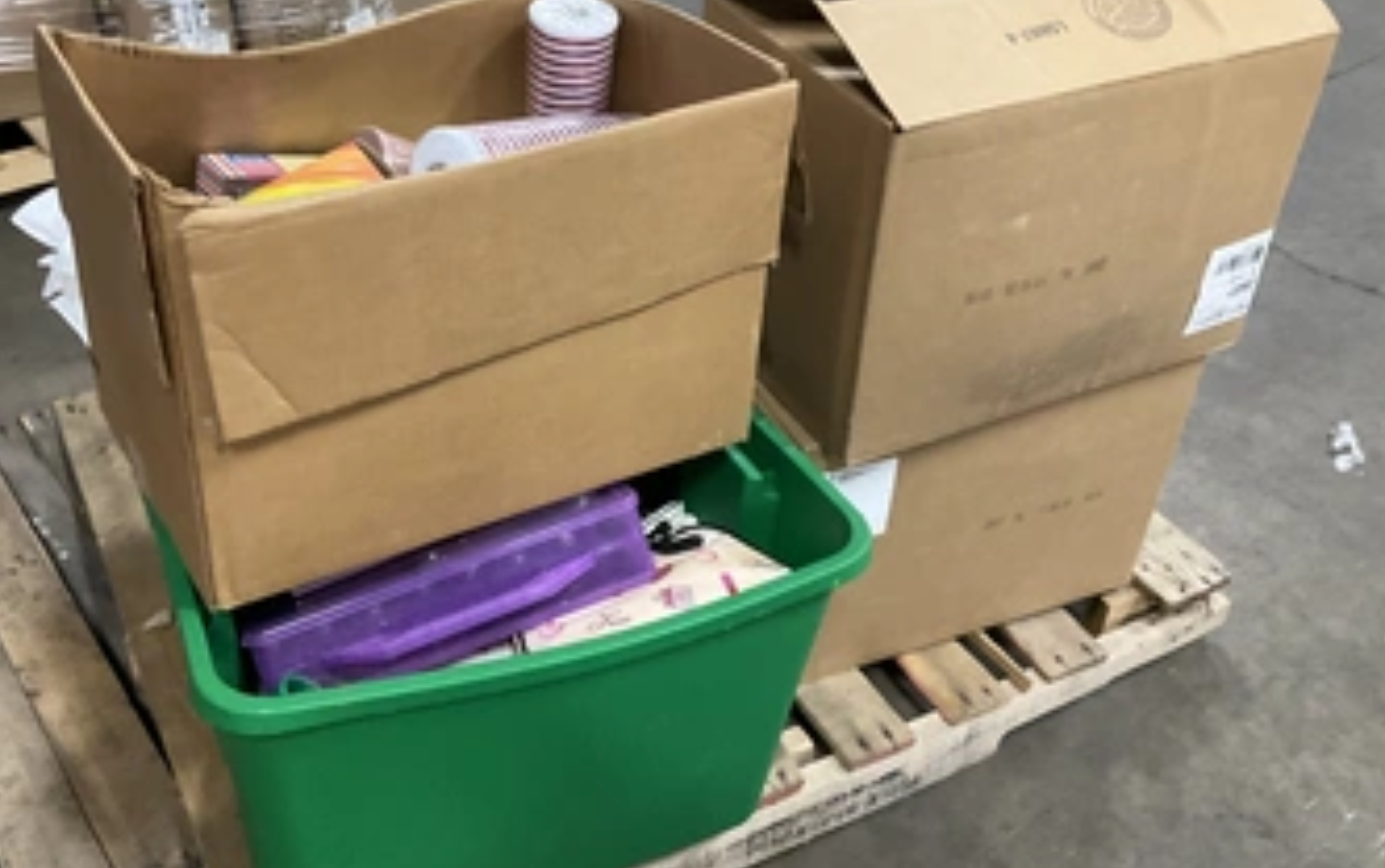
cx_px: 630
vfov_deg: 34.4
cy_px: 371
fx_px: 1398
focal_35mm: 37
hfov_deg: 52.6
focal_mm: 3
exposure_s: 1/40
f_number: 1.8
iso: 250
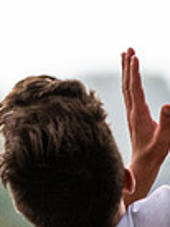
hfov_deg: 0.7
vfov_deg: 0.9
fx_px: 14351
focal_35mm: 2195
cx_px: -142
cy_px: 75
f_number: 8
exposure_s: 1/2000
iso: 800
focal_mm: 300
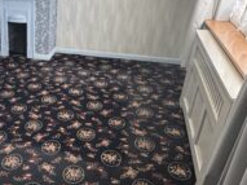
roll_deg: +1.9
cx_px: 9
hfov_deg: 38.8
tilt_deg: -28.2
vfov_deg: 32.8
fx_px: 314
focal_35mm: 44
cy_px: 106
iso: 320
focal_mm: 2.22
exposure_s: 1/60
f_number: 2.2
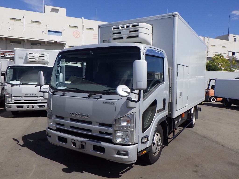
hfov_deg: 63.4
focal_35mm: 28
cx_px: 120
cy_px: 90
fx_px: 193
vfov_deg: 49.7
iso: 250
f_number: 4.2
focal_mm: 5
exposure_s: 1/2500
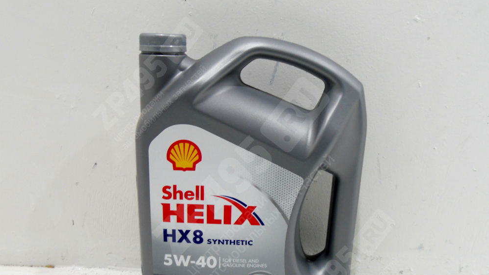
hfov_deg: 56.6
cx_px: 245
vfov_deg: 33.5
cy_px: 179
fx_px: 454
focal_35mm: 35
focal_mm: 5.8
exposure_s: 1/30
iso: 200
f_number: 3.5
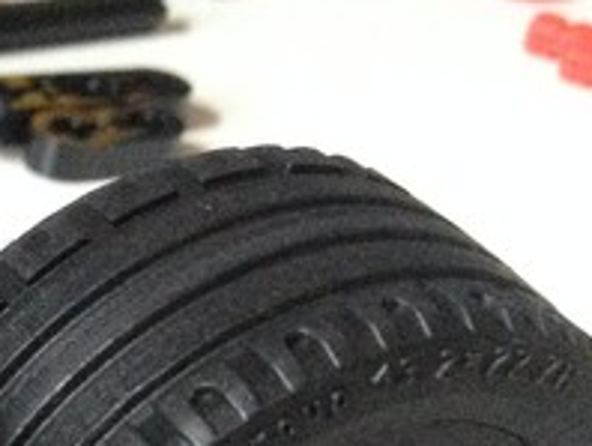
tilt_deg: -38.4
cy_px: 792
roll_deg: -3.8
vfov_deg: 9.0
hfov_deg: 11.3
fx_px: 2723
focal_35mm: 159
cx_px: -583
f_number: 2.4
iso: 320
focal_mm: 4.28
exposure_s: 1/20
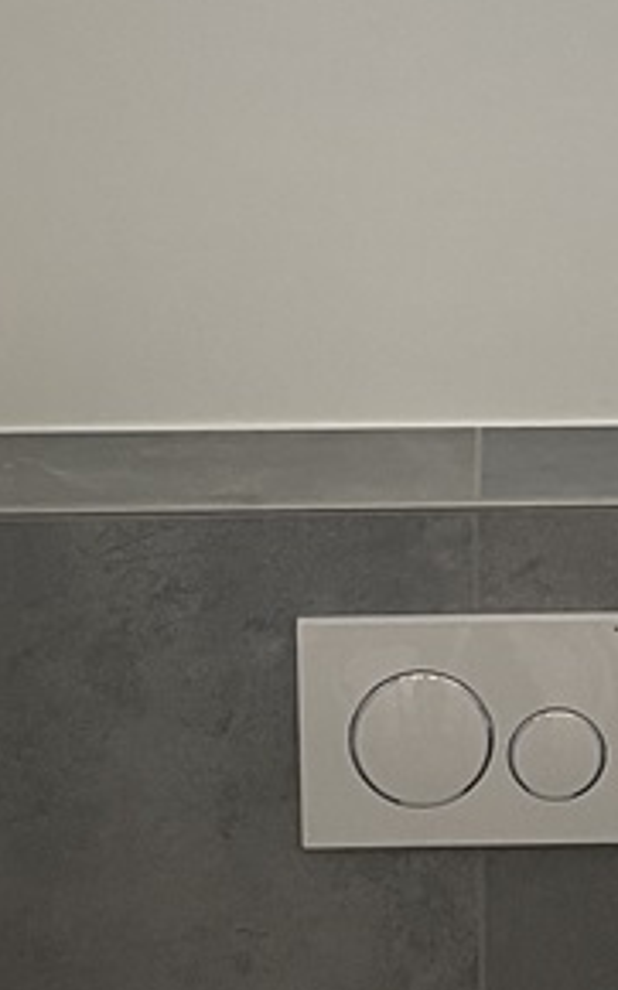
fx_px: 3075
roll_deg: +0.1
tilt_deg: -13.0
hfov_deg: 11.3
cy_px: 413
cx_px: 652
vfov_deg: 18.3
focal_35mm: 114
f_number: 1.6
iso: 125
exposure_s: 1/75
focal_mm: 4.2
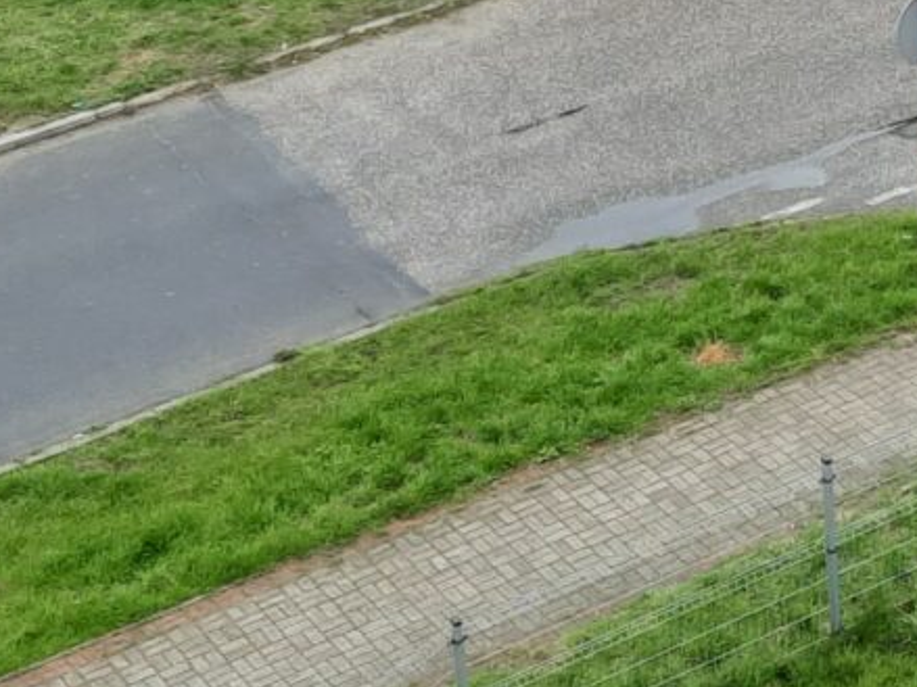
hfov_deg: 13.8
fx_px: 3708
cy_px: -647
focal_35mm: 140
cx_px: 1011
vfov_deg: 9.9
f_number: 1.8
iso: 25
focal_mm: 5.23
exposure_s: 1/193
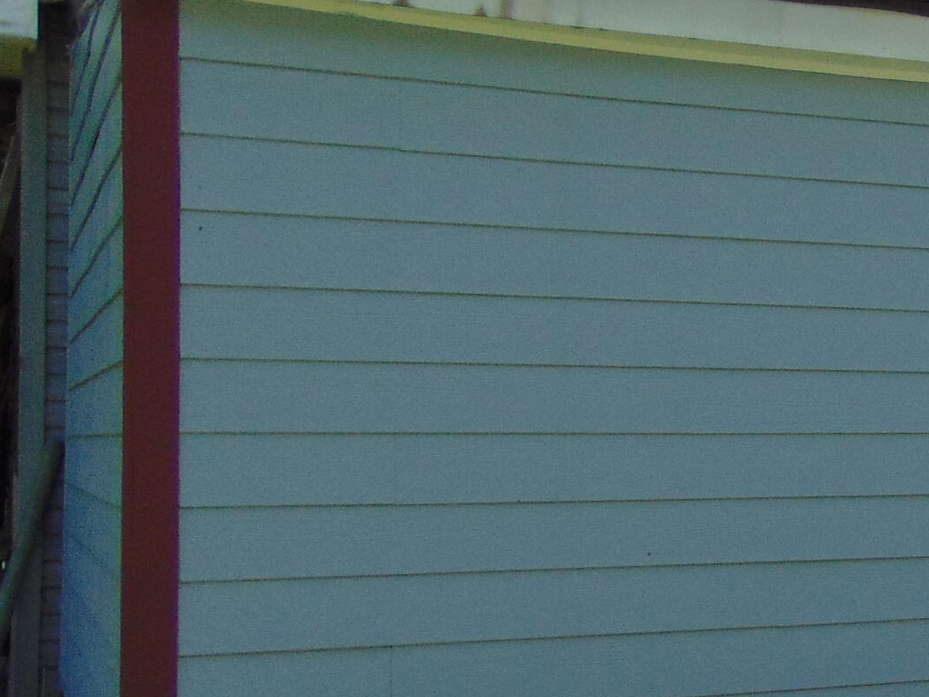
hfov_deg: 23.8
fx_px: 1905
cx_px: 1244
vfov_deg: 20.7
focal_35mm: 71
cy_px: 417
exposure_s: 1/800
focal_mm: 4.5
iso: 80
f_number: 3
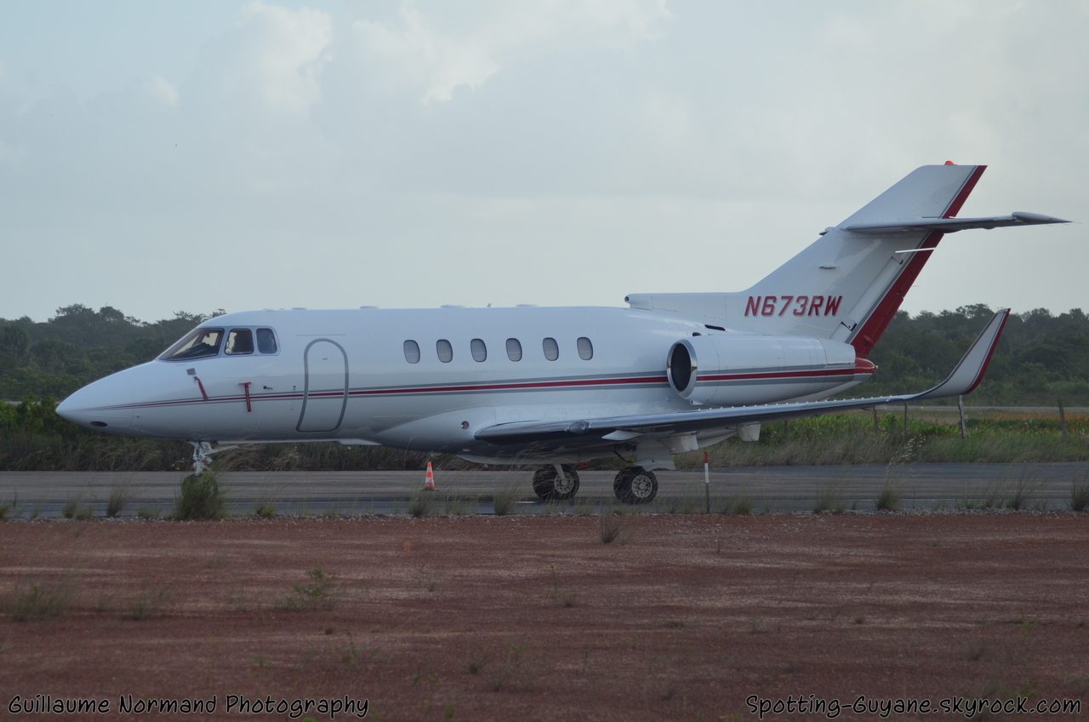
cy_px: 361
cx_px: 544
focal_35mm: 147
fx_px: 4438
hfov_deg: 14.0
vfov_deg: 9.3
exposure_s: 1/1600
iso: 400
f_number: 5.6
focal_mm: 98
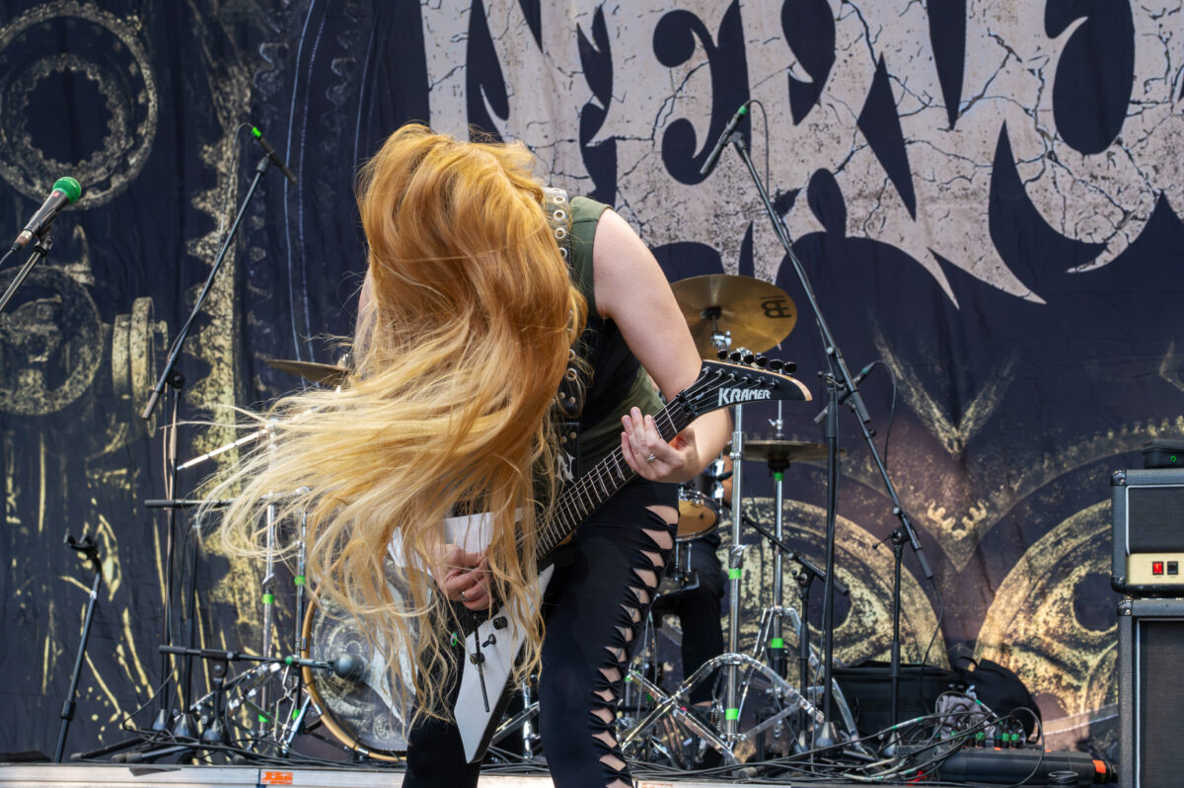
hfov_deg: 26.7
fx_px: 2497
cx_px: 592
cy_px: 394
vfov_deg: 17.9
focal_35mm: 76
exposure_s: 1/500
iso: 4000
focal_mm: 76
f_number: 10
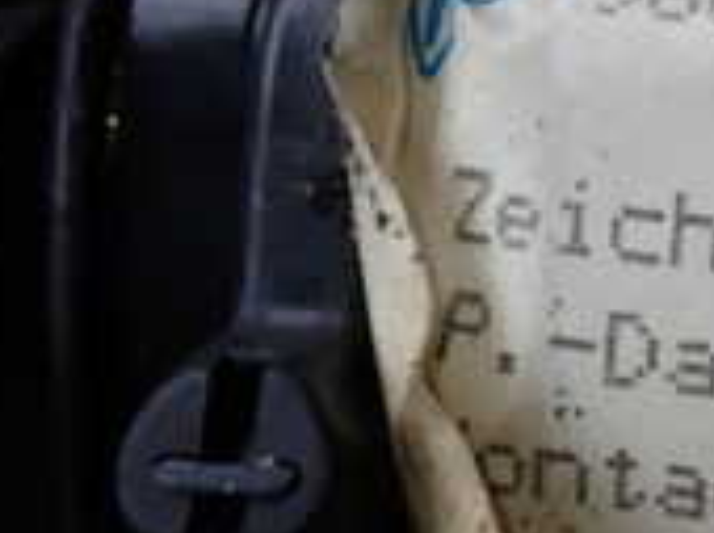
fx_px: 2987
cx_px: 1163
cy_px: 382
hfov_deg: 12.7
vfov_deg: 10.2
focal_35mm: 145
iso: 100
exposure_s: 1/250
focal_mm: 7.31
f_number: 4
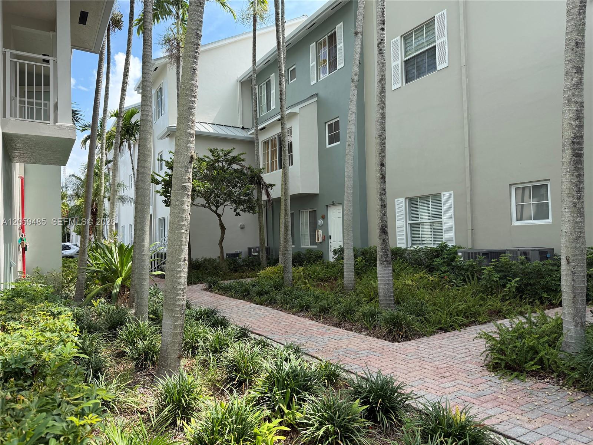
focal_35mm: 24
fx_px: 411
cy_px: 222
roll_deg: +1.3
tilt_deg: +1.0
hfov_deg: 71.6
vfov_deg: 56.8
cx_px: 296
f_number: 1.78
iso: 100
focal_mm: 6.76
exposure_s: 1/1653
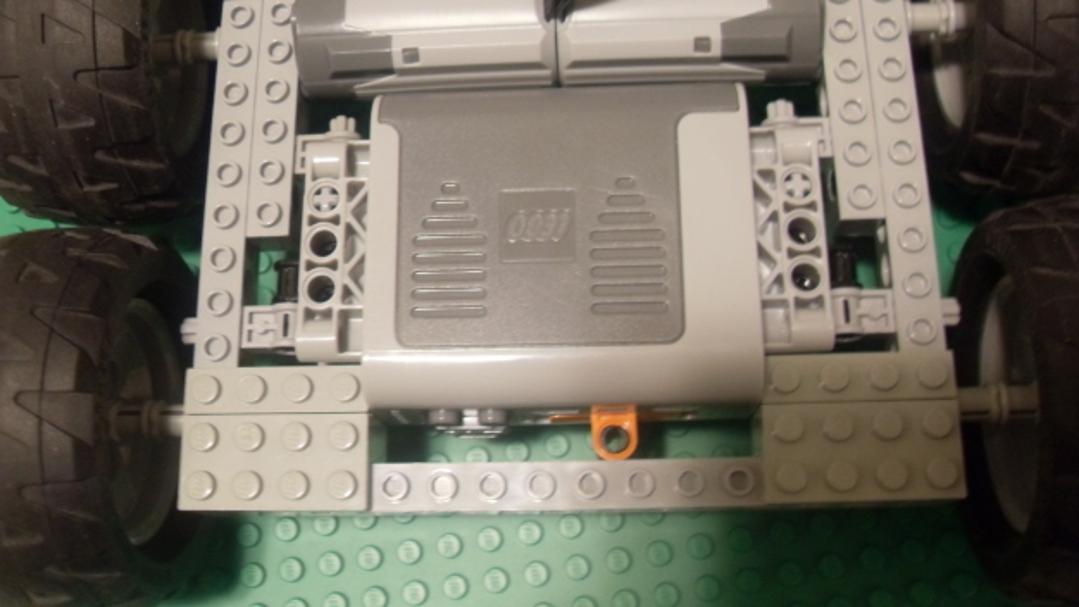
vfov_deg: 30.3
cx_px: 540
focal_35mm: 39
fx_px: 1116
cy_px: 224
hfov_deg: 51.6
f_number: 2.8
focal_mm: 6.3
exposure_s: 1/6
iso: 200
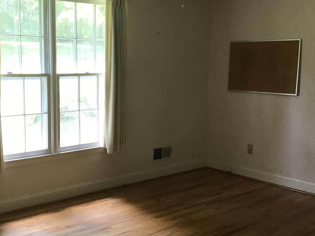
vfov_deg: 30.9
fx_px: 428
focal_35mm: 47
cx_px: 114
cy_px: 110
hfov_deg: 40.1
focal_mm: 3.99
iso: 25
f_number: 1.8
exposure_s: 1/30
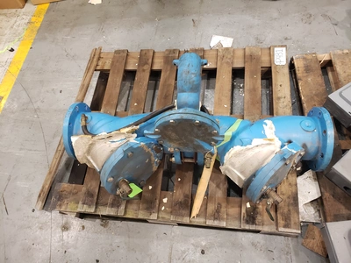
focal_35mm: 26
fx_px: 264
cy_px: 132
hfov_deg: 67.3
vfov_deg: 53.1
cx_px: 176
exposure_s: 1/60
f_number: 2.4
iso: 320
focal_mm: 4.3
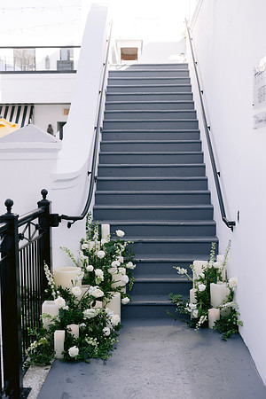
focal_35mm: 50
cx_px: 133
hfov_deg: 27.0
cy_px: 200
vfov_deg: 39.6
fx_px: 554
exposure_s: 1/320
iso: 160
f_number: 3.2
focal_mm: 50
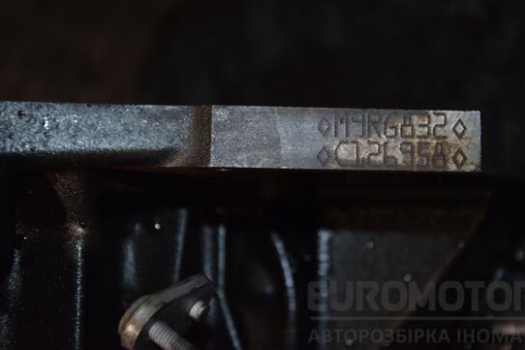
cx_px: 290
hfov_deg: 19.8
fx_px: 1502
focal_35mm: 103
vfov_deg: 13.3
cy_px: 167
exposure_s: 1/60
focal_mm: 62
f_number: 5.3
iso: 800
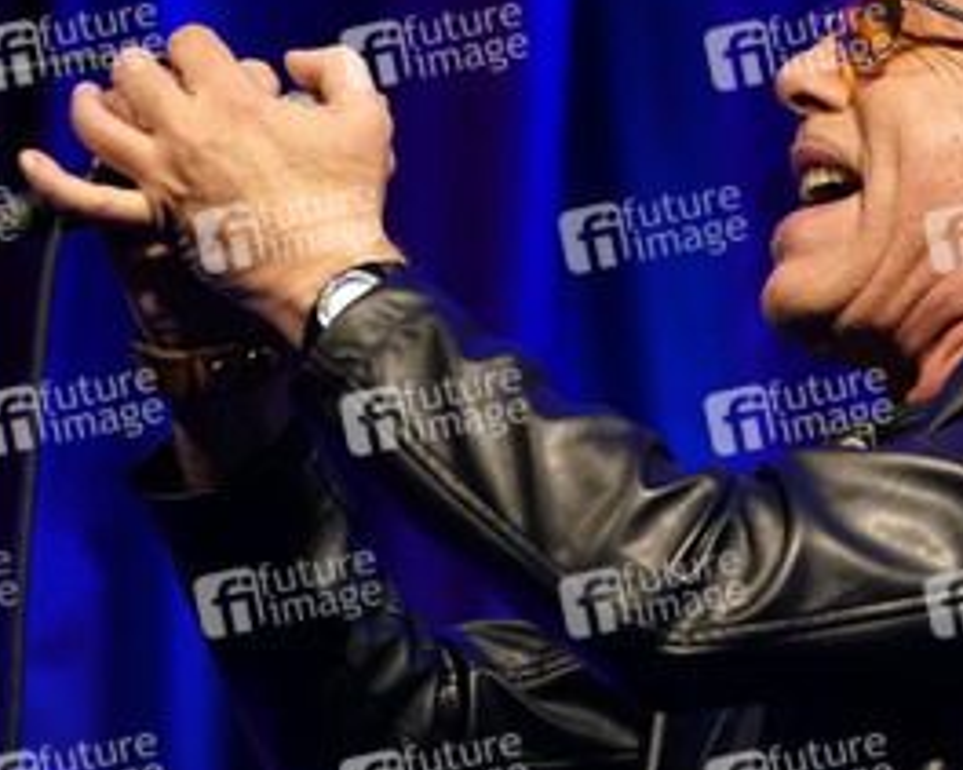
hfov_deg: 8.4
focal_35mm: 231
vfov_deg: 6.7
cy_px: 321
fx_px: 6581
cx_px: 702
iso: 3200
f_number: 4.5
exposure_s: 1/125
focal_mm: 144
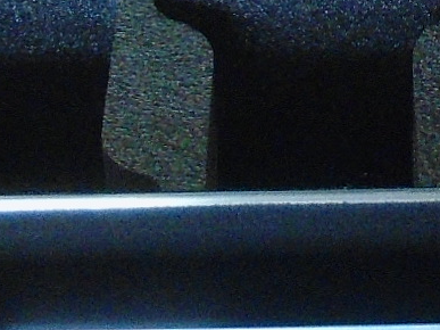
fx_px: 2211
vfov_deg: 8.3
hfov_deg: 11.2
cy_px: -201
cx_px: 460
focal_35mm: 174
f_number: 3.2
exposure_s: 1/80
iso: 400
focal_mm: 4.6
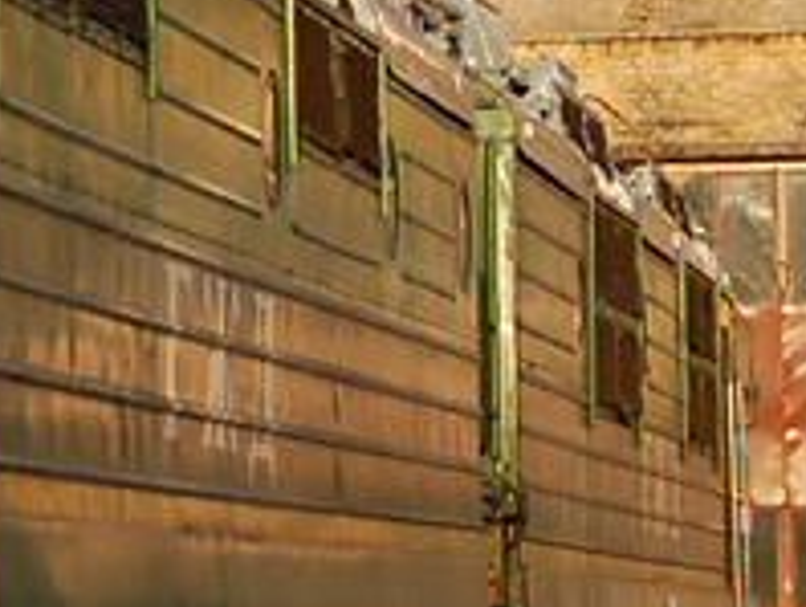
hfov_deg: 7.7
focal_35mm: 246
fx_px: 5735
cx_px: -839
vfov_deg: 6.0
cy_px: 39
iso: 400
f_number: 7.1
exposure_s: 1/400
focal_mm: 26
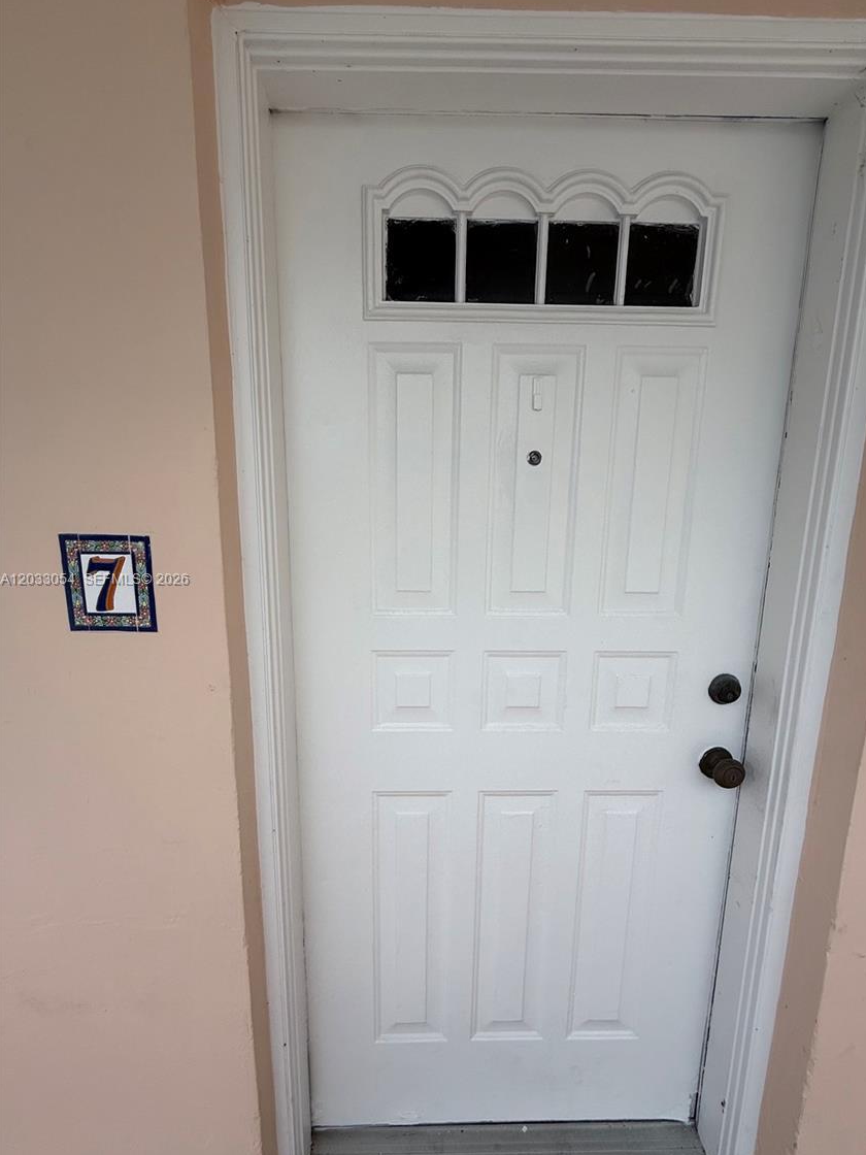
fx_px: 500
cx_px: 462
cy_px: 581
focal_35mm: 15
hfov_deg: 81.6
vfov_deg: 98.2
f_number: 2.2
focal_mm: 2.22
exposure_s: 1/2841
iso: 50
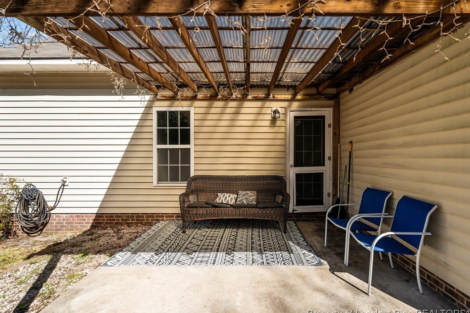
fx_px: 222
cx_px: 249
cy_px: 157
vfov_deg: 70.4
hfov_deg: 93.2
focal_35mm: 17
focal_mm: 16
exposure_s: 1/400
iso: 320
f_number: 8
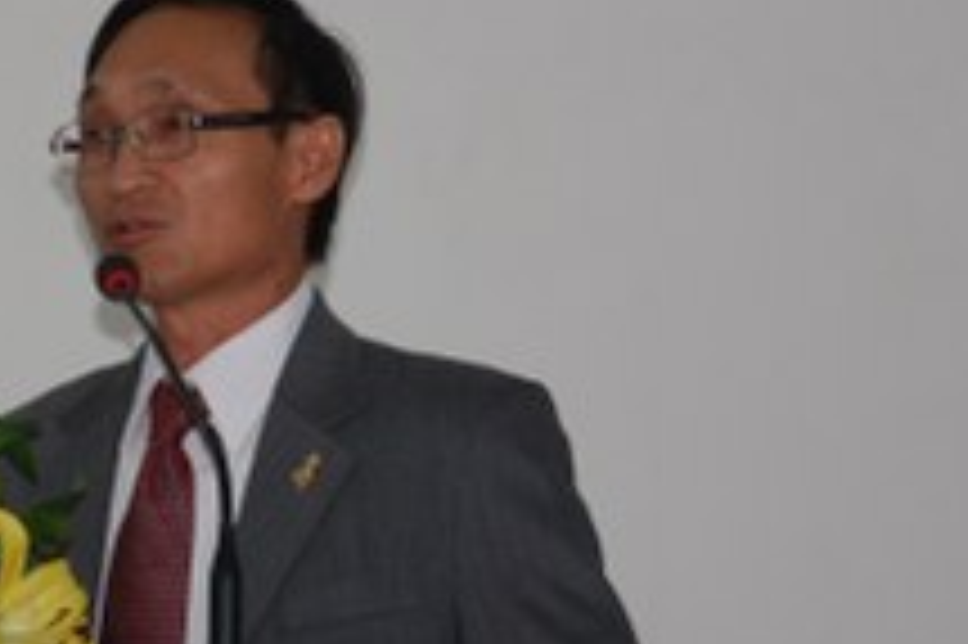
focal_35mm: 366
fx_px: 9838
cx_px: 167
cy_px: 333
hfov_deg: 5.6
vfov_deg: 3.7
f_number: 5.6
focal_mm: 105
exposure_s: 1/60
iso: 500
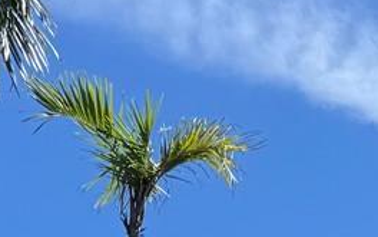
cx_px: 454
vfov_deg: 7.1
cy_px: 824
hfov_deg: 13.2
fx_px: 1586
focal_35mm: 154
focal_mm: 6.76
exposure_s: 1/1172
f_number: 1.78
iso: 80
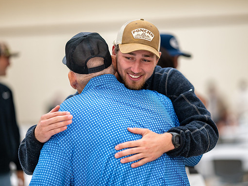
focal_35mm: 120
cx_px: 136
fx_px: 860
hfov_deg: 16.4
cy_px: 88
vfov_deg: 12.3
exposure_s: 1/400
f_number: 1.6
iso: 640
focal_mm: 105
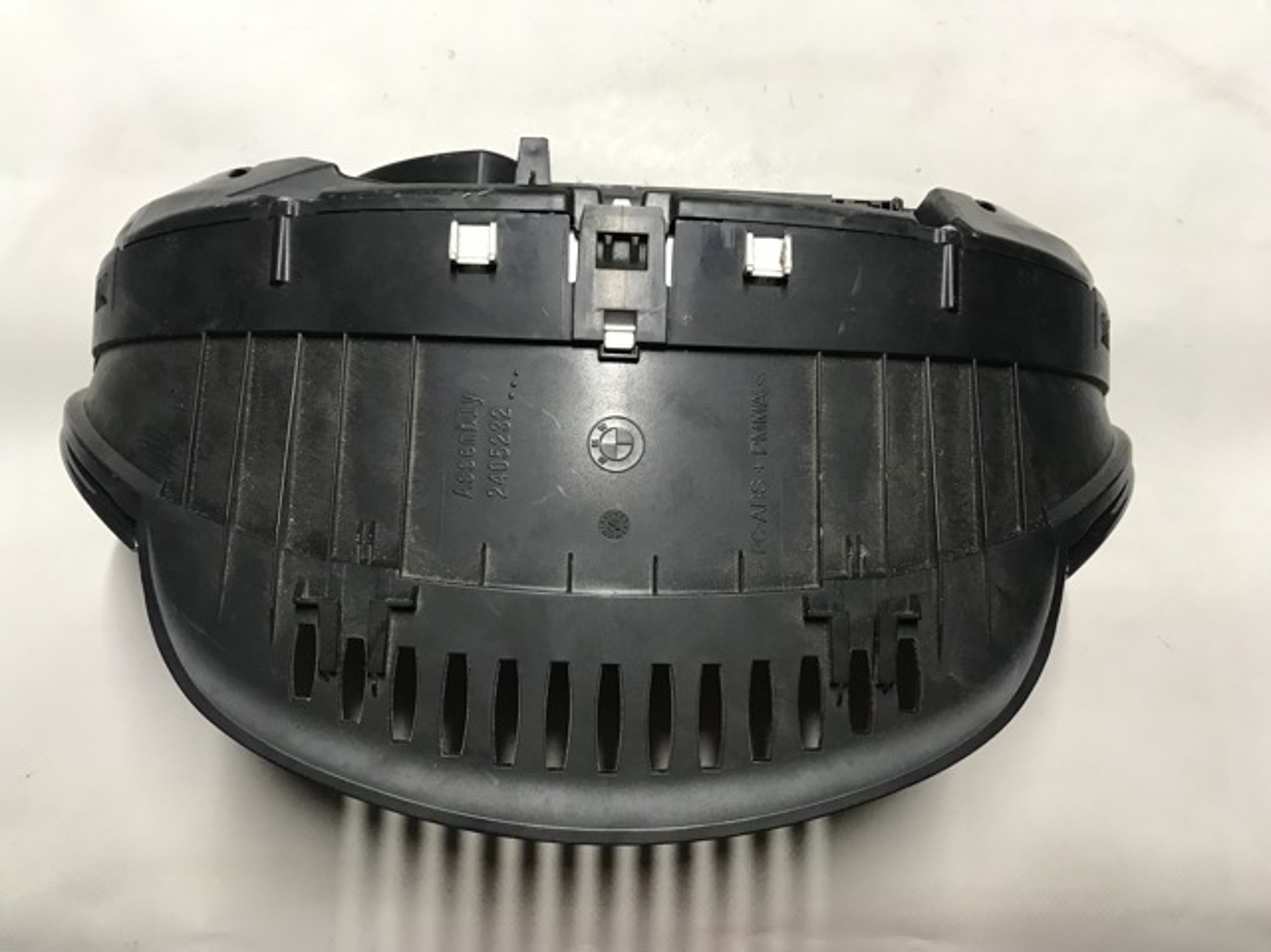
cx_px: 636
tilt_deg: -78.4
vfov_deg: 49.7
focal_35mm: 28
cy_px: 476
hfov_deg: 63.5
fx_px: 1027
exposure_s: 1/25
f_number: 1.8
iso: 40
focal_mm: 3.99
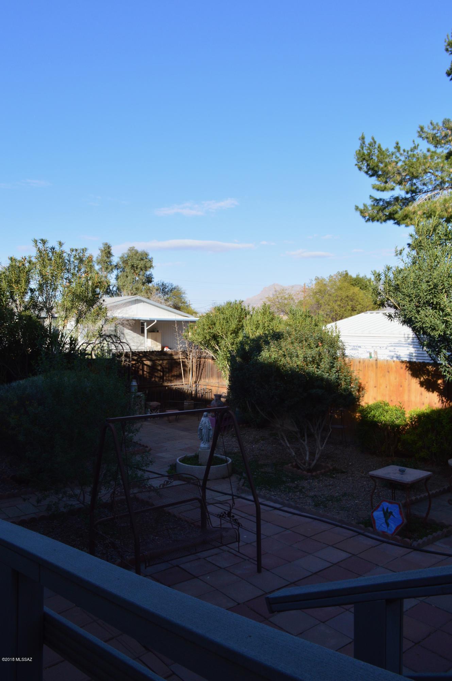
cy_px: 340
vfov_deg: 67.4
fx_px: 510
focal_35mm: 27
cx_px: 226
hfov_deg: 47.8
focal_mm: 18
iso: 400
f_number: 10
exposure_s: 1/250
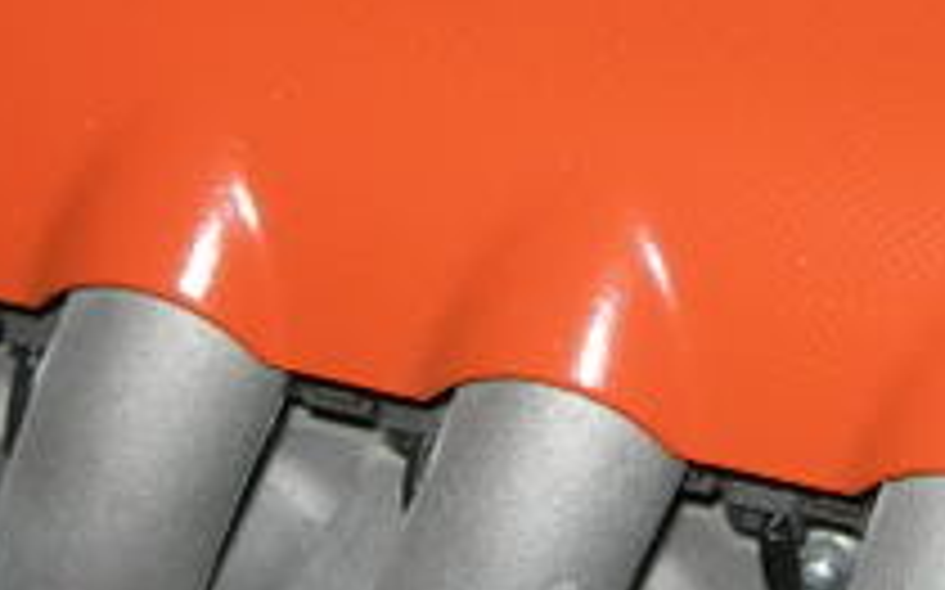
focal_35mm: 123
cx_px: 590
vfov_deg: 10.6
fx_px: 3166
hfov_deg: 17.0
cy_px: 63
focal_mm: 7.8
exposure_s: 1/60.1
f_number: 2.8
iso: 50
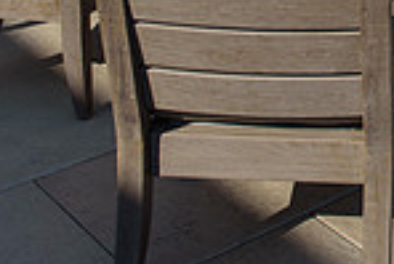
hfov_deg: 19.8
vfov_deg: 13.4
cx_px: 524
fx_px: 1030
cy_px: -177
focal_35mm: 94
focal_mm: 24
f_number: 3.2
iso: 200
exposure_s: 1/4000
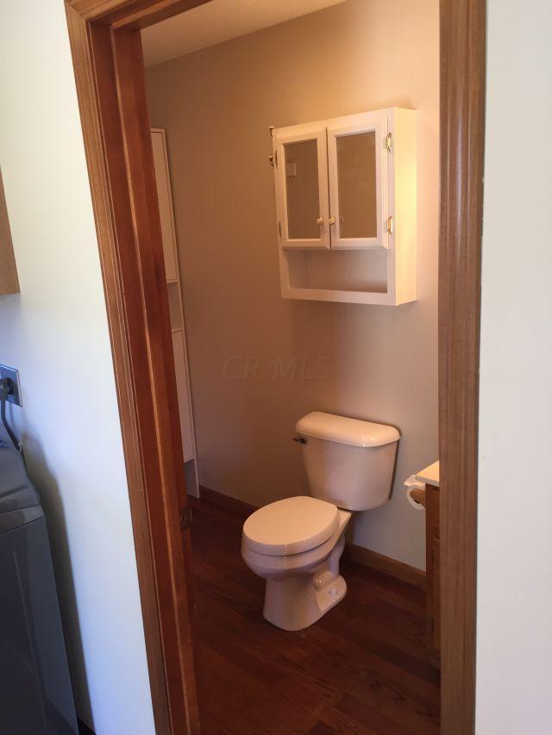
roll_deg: +3.0
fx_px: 616
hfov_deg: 48.2
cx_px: 276
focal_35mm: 29
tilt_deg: -11.7
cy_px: 368
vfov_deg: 61.7
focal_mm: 4.15
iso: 64
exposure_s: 1/30
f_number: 2.2
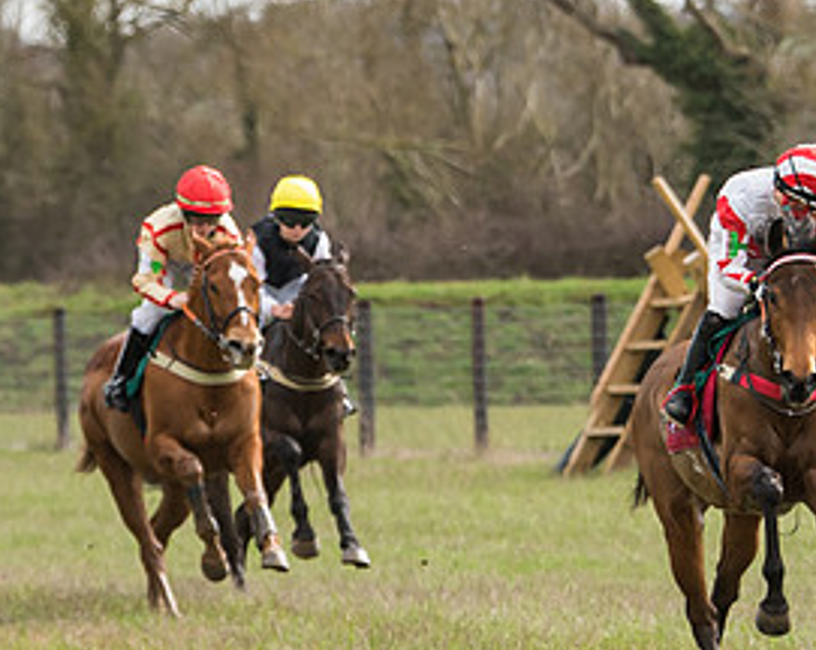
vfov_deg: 2.5
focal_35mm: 626
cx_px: 762
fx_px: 15096
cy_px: 514
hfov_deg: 3.1
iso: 250
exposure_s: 1/800
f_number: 4
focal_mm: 140
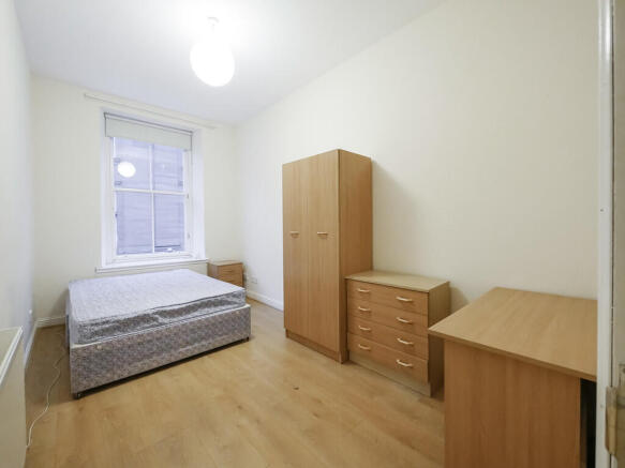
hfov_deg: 102.1
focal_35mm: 14
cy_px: 234
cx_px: 312
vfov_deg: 85.7
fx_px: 253
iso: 2500
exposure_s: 1/60
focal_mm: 7
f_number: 4
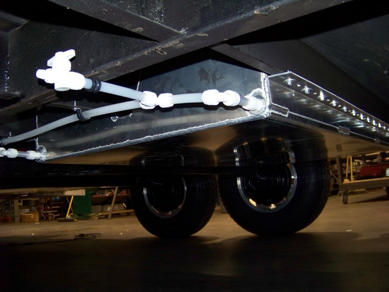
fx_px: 405
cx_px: 194
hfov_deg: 51.4
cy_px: 146
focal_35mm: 36
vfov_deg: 39.7
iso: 200
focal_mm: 5.85
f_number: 2.8
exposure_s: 1/30
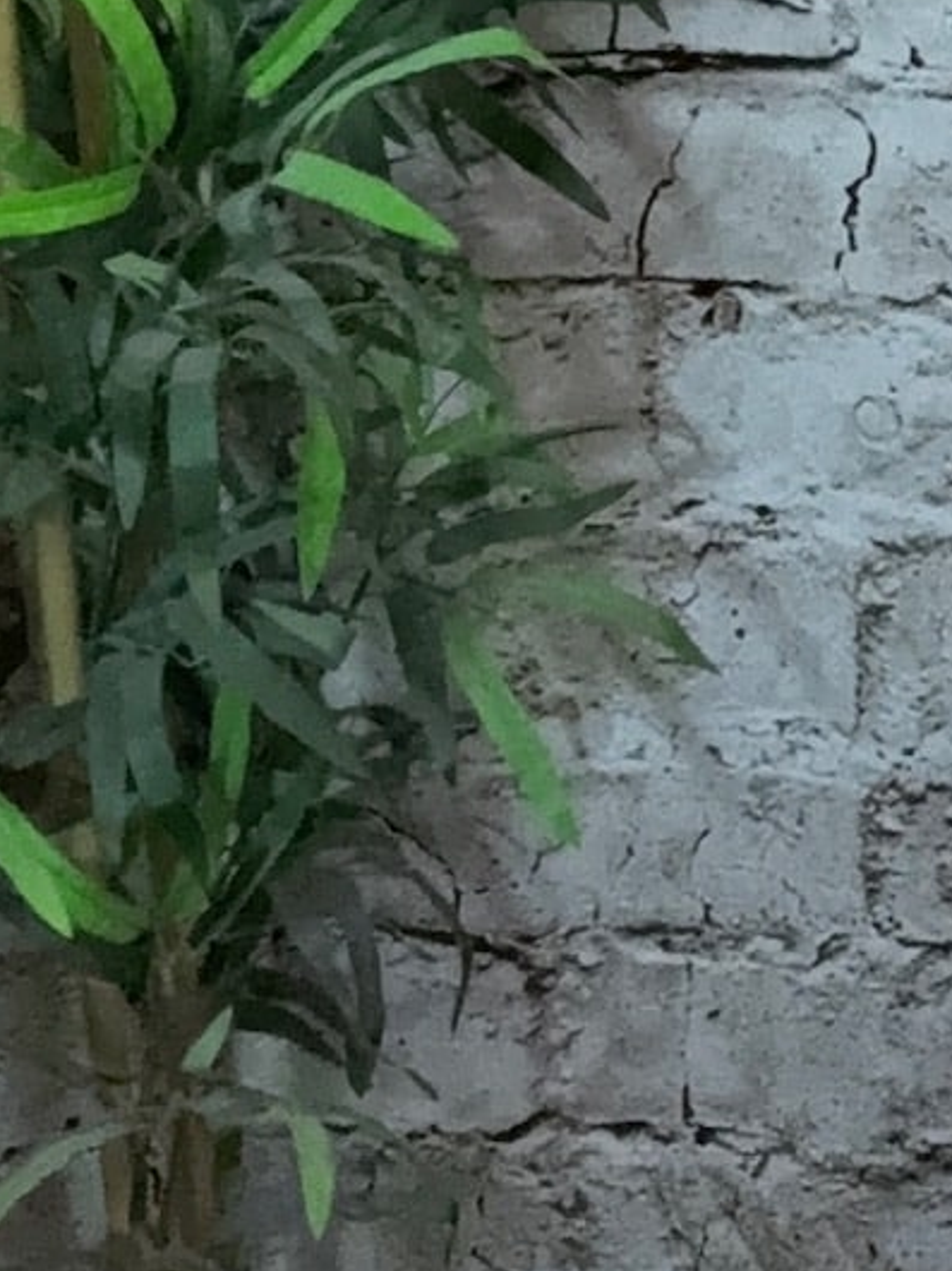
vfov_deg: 16.5
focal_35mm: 116
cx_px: 1621
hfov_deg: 11.9
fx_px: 4257
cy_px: -141
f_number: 1.9
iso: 250
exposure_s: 1/33
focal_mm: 2.69
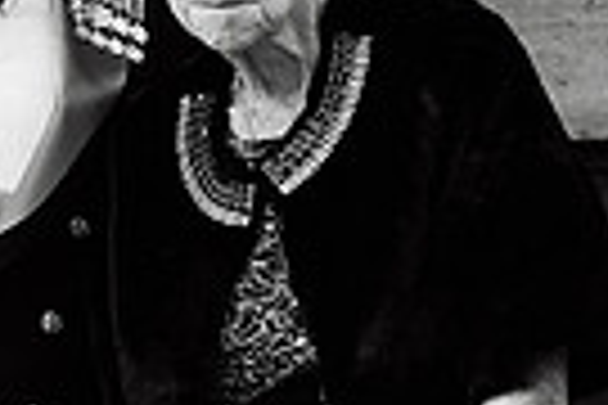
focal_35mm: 451
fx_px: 7616
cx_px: -32
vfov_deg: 3.0
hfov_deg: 4.6
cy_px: -7
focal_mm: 105
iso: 500
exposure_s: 1/400
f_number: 4.5
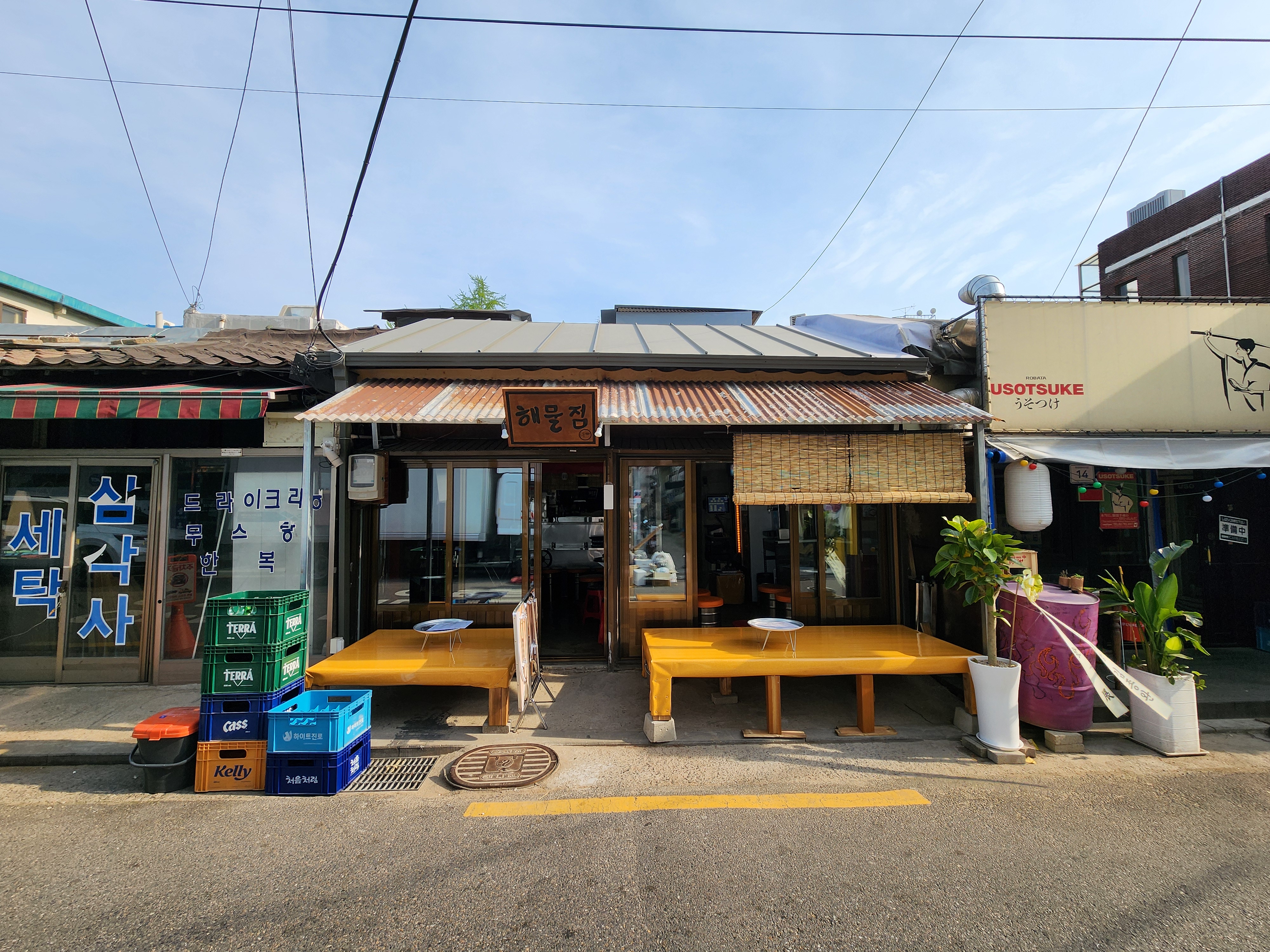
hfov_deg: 106.2
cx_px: 635
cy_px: 476
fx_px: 477
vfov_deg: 89.9
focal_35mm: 13
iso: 50
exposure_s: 1/1365
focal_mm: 2.2
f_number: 2.2
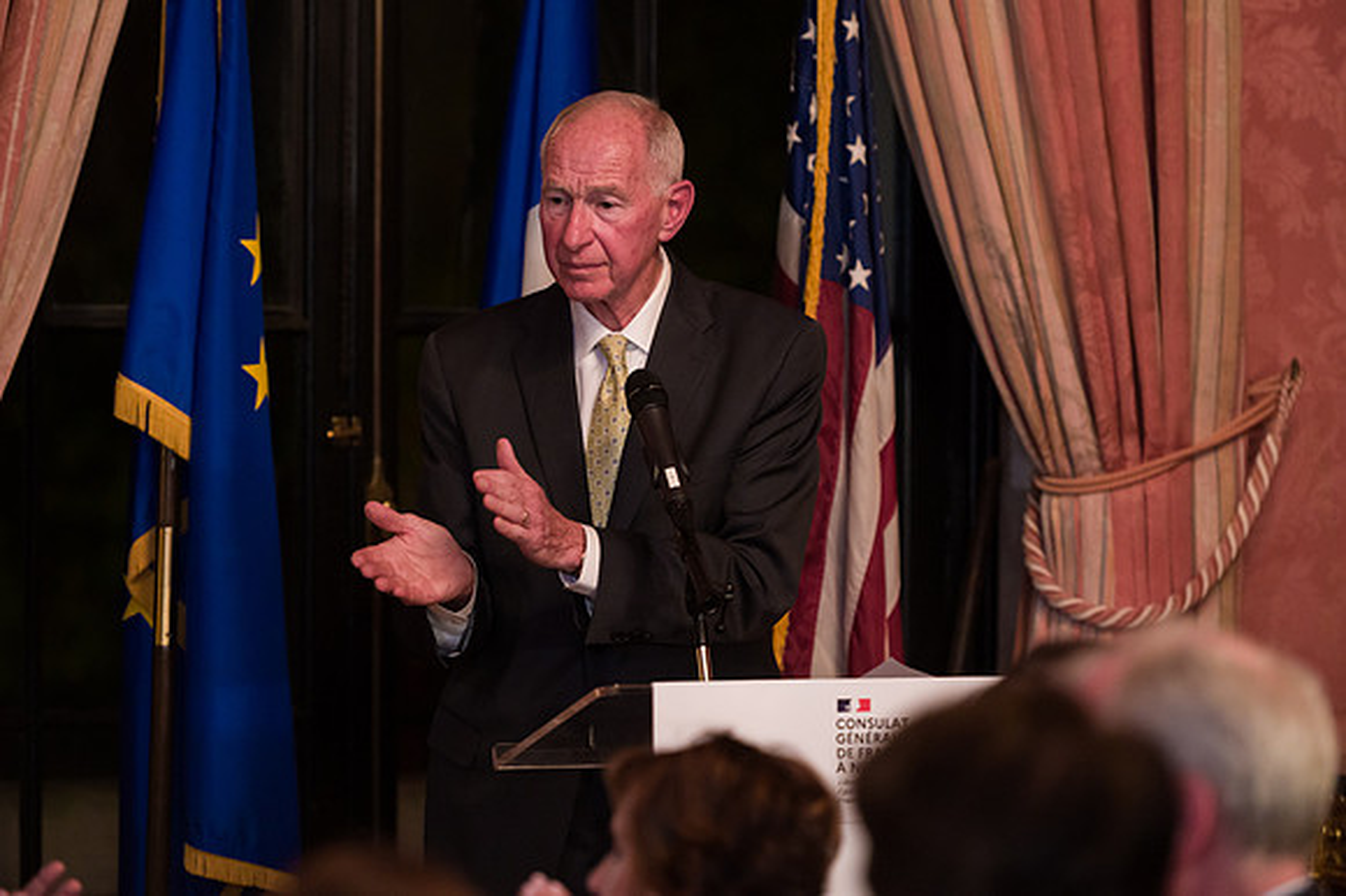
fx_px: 6045
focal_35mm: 162
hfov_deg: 12.7
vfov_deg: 8.5
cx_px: 645
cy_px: 431
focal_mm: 155
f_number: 3.2
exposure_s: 1/200
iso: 3200
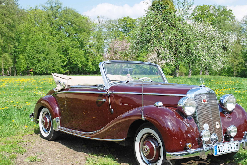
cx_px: 140
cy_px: 94
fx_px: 354
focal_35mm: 52
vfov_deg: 26.2
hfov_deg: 38.4
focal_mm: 29
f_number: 7.1
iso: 100
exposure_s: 1/200
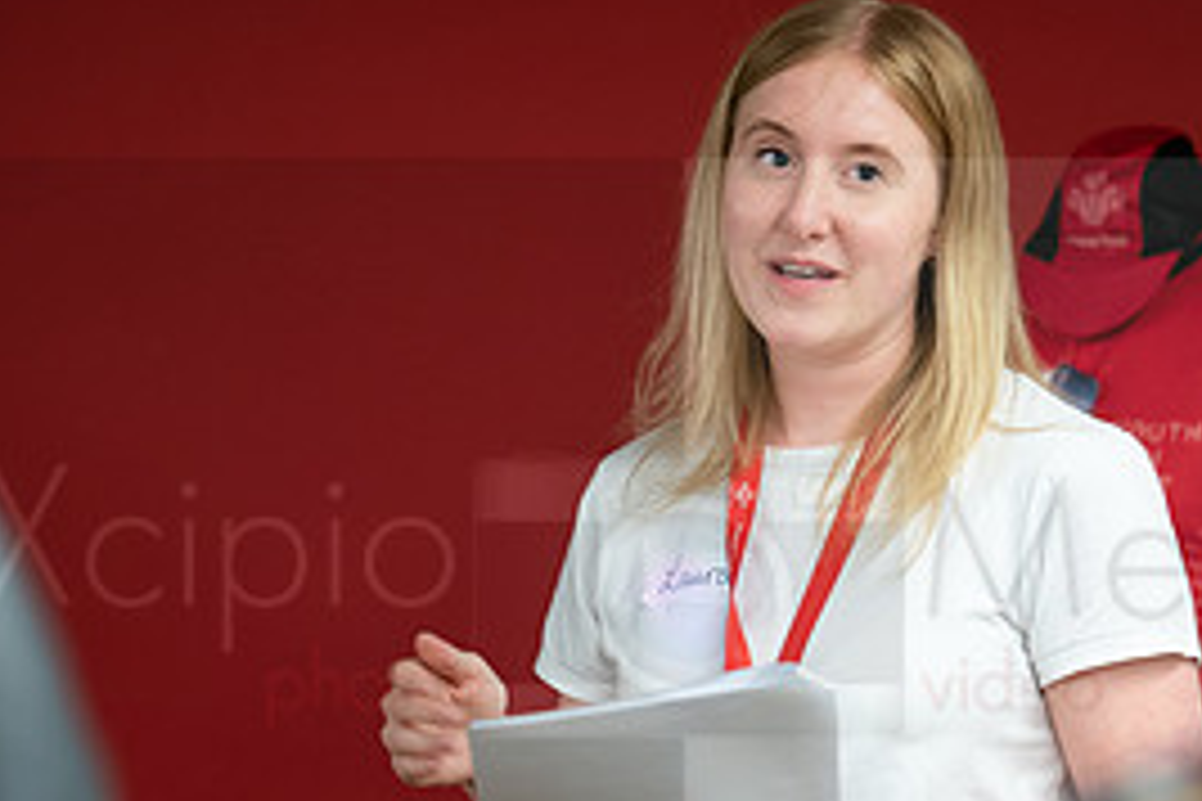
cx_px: 732
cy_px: 563
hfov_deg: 12.8
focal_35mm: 161
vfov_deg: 8.5
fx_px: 5375
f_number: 2.8
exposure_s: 1/60
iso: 1600
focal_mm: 70
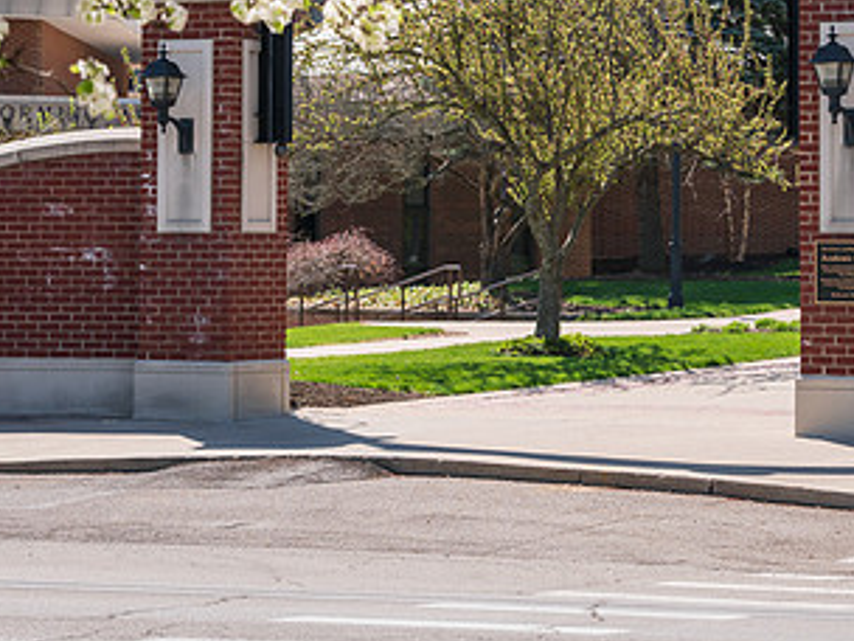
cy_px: 108
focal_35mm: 169
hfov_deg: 11.7
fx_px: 4169
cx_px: 523
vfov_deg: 8.8
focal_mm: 92
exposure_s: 1/640
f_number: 7.1
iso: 250
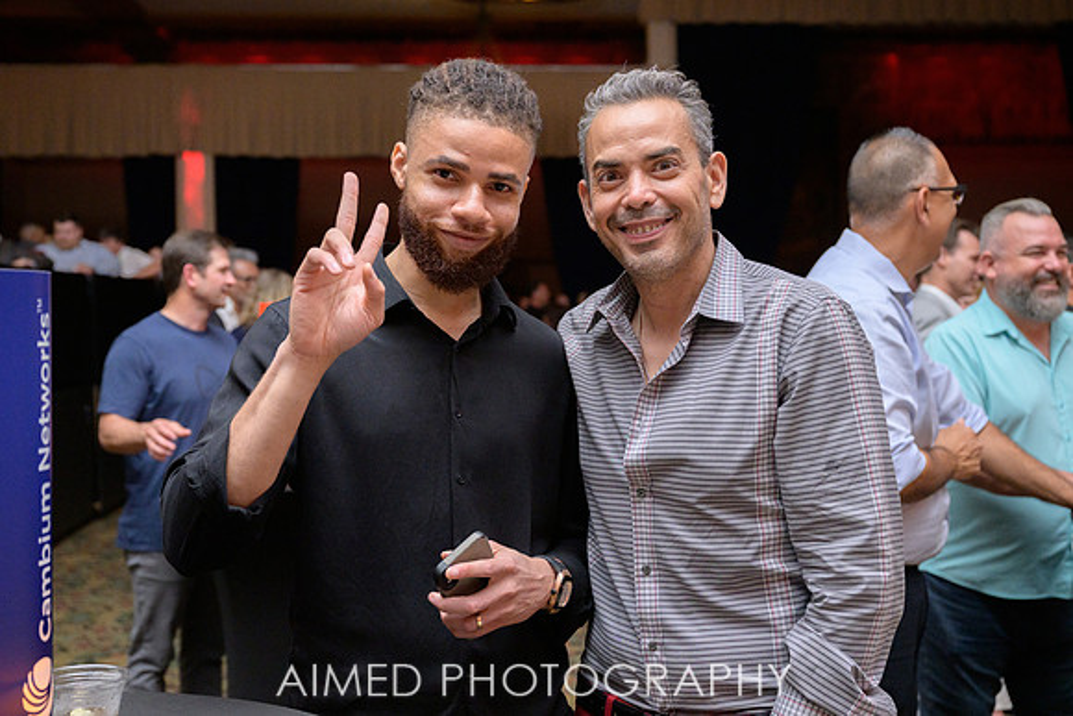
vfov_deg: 29.0
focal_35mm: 46
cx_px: 541
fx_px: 1383
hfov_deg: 42.4
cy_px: 341
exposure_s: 1/200
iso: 2000
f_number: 4
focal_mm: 44
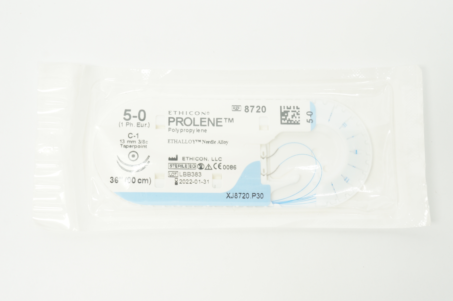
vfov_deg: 25.0
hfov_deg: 36.9
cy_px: 150
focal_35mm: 54
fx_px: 679
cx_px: 226
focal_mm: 36
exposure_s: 1/15
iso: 400
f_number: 9
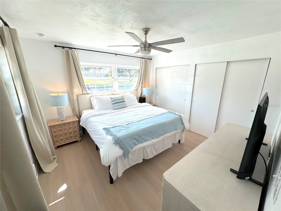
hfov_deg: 102.1
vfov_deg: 85.7
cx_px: 140
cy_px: 106
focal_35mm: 14
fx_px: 114
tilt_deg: -14.5
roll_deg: +0.1
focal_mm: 2.22
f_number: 2.2
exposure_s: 1/208
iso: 40
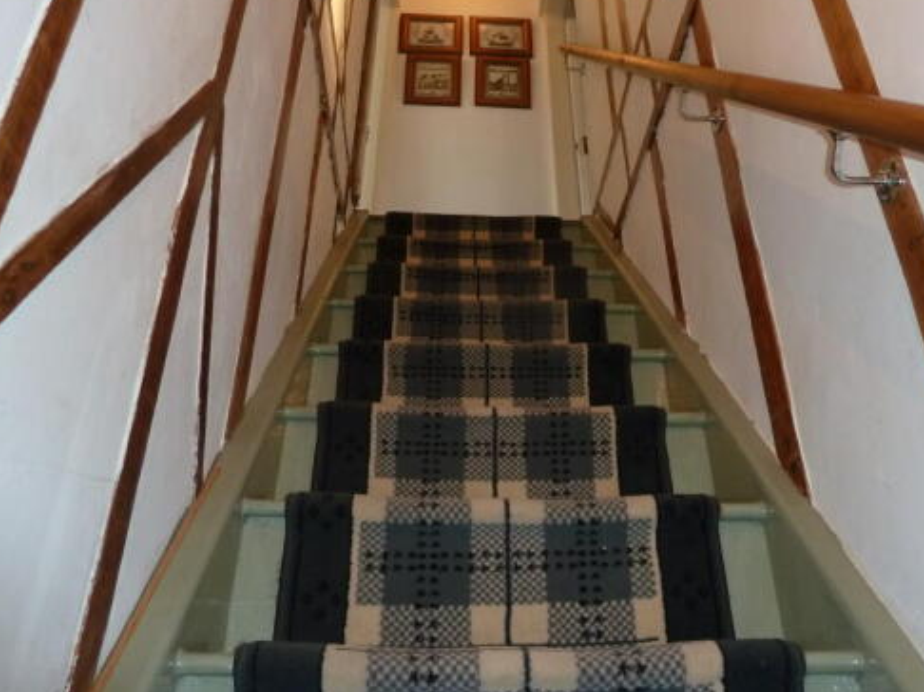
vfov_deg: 46.5
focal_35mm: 30
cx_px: 493
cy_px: 280
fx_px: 800
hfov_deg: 59.9
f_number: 3.3
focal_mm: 4.1
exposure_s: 1/30
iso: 200
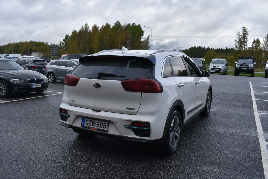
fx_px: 223
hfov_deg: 61.9
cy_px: 90
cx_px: 134
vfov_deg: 43.6
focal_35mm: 30
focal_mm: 20
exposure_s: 1/500
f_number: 8
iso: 200
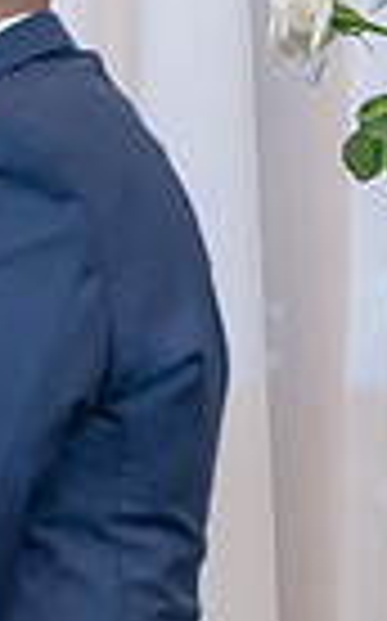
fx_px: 11939
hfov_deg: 1.8
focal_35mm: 706
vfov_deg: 3.0
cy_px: 520
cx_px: -635
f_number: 4
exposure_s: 1/100
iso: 2000
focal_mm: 156
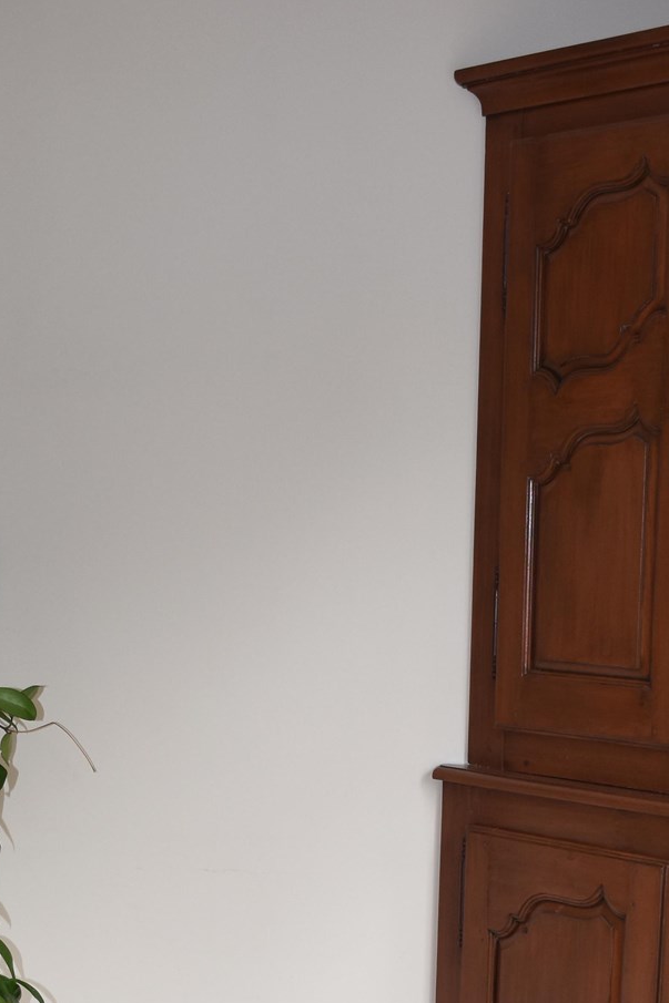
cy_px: 974
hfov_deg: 16.2
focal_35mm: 84
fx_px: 2342
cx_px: 252
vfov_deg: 23.3
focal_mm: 22
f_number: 4
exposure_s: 1/60
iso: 320
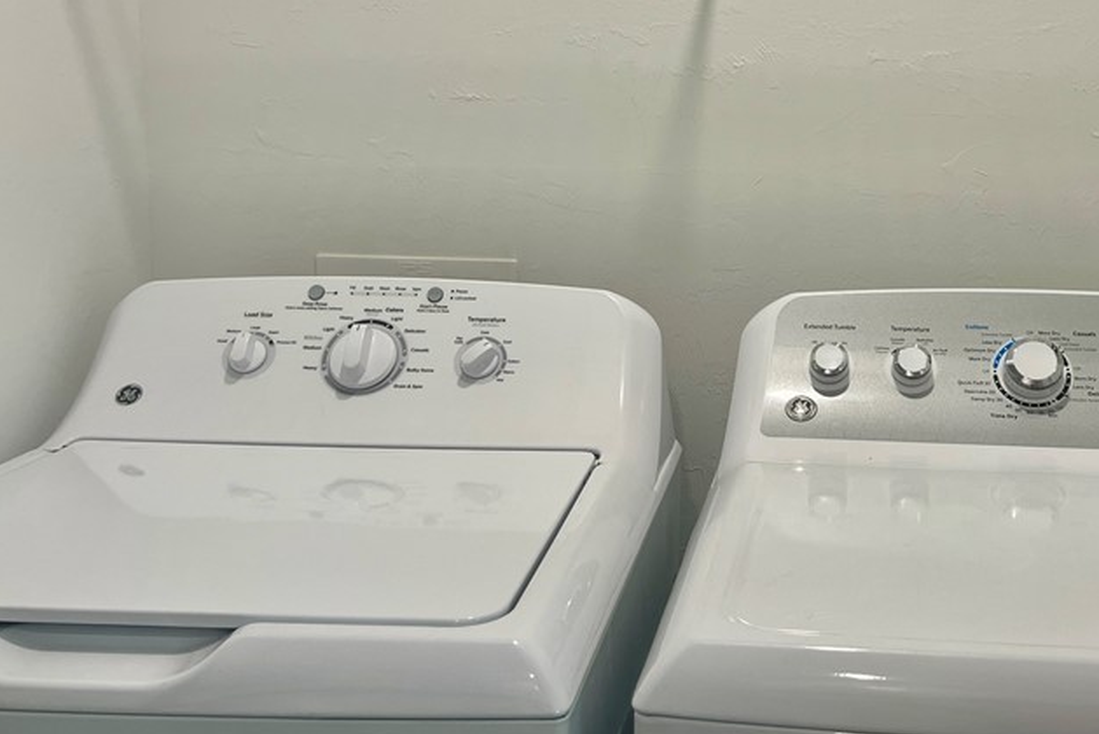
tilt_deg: -7.2
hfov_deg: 43.5
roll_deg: -0.6
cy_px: 246
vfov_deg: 30.3
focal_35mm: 44
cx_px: 778
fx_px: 1344
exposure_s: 1/120
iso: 64
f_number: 1.5
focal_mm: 5.7
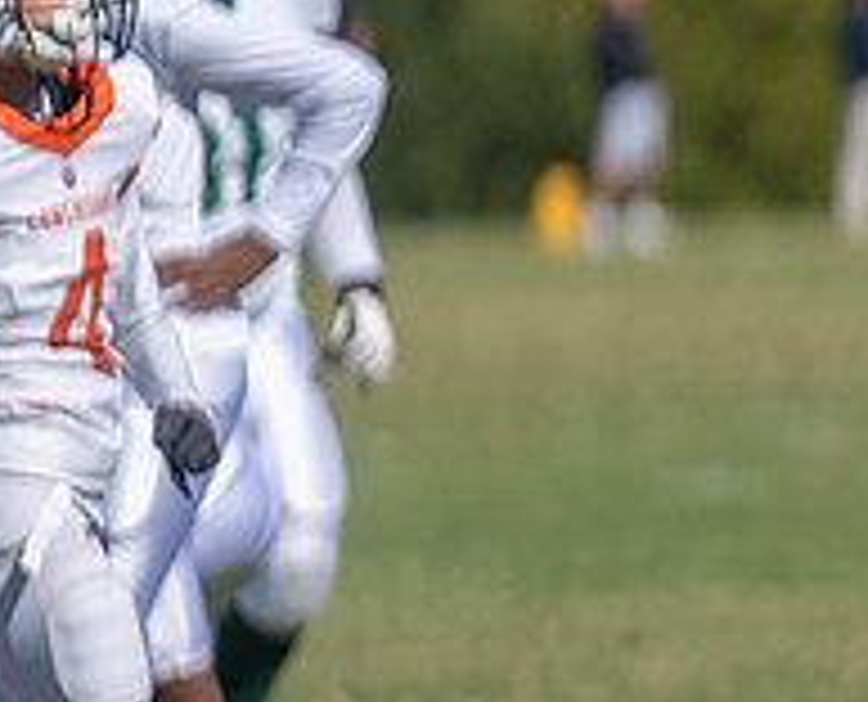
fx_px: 24762
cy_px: 454
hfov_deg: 2.0
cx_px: 2047
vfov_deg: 1.6
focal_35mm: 960
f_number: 2.8
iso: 100
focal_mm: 200
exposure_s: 1/3200
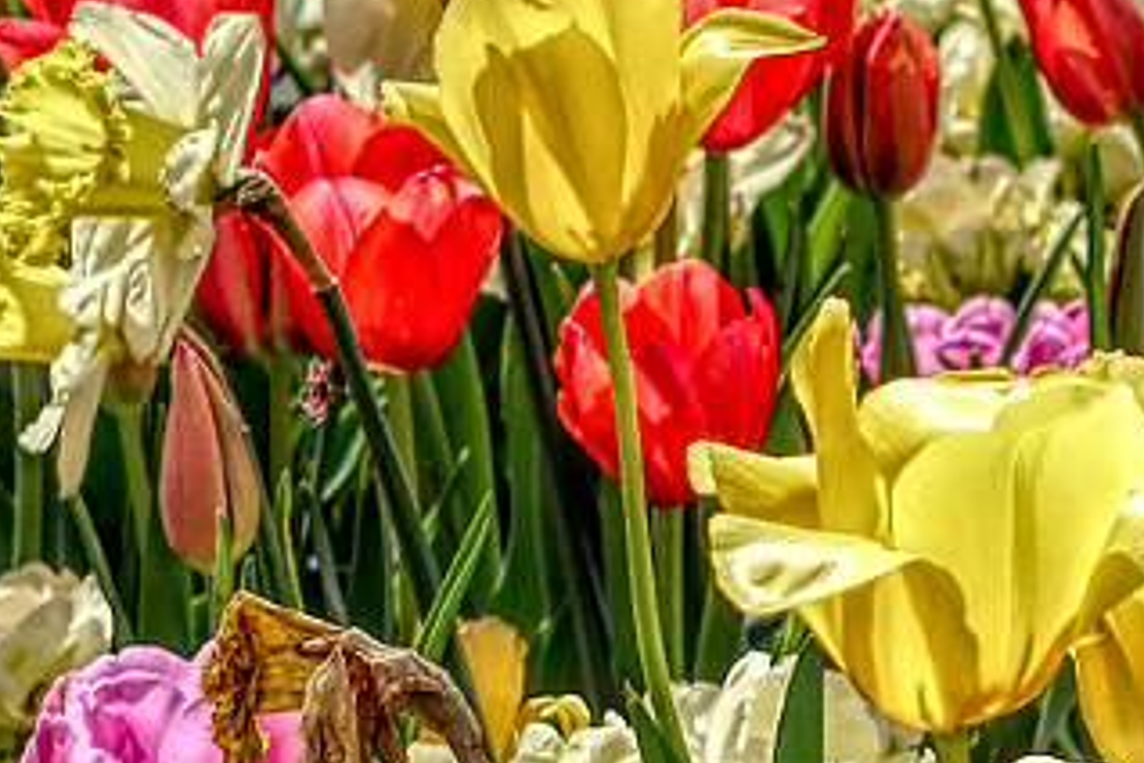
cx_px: 1766
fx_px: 16809
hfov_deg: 3.9
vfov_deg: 2.6
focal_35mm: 529
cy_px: 1285
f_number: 8
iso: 100
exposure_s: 1/250
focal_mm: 70
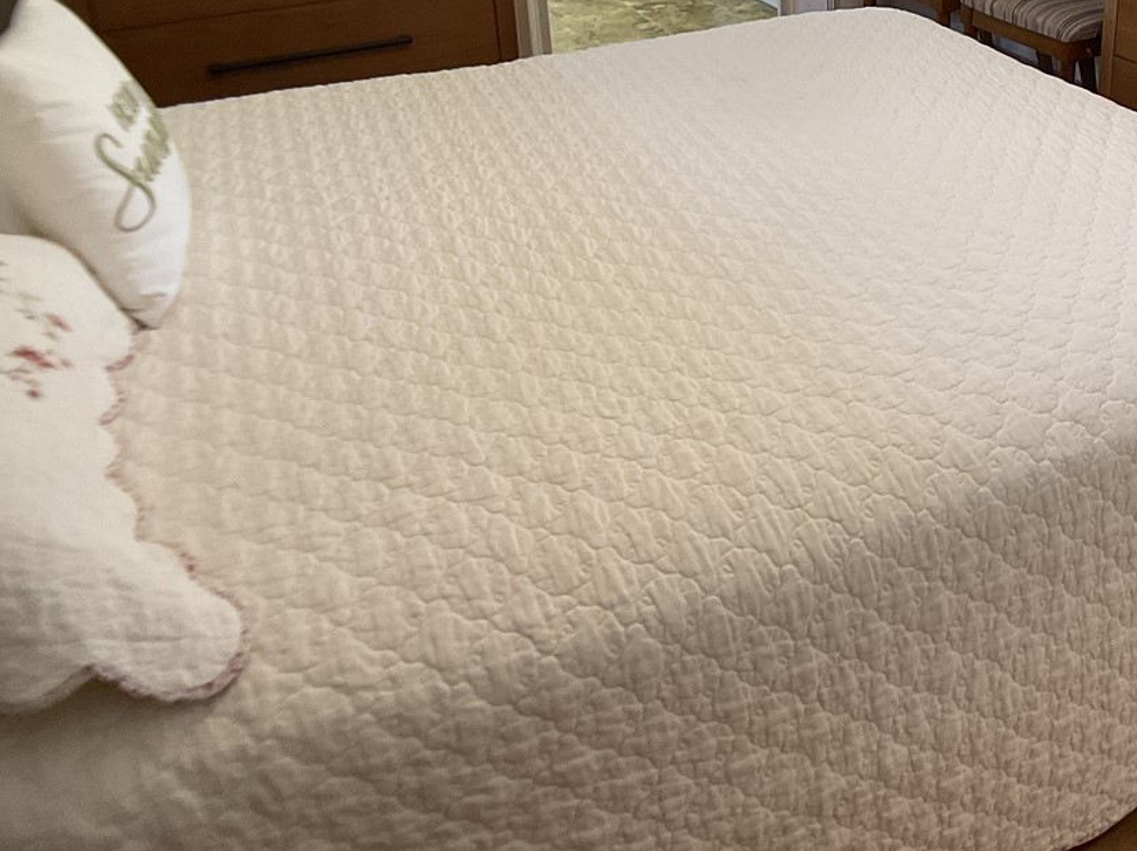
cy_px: 101
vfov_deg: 25.4
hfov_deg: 33.3
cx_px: 920
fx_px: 1839
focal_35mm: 56
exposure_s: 1/60
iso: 80
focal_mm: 3
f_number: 1.8
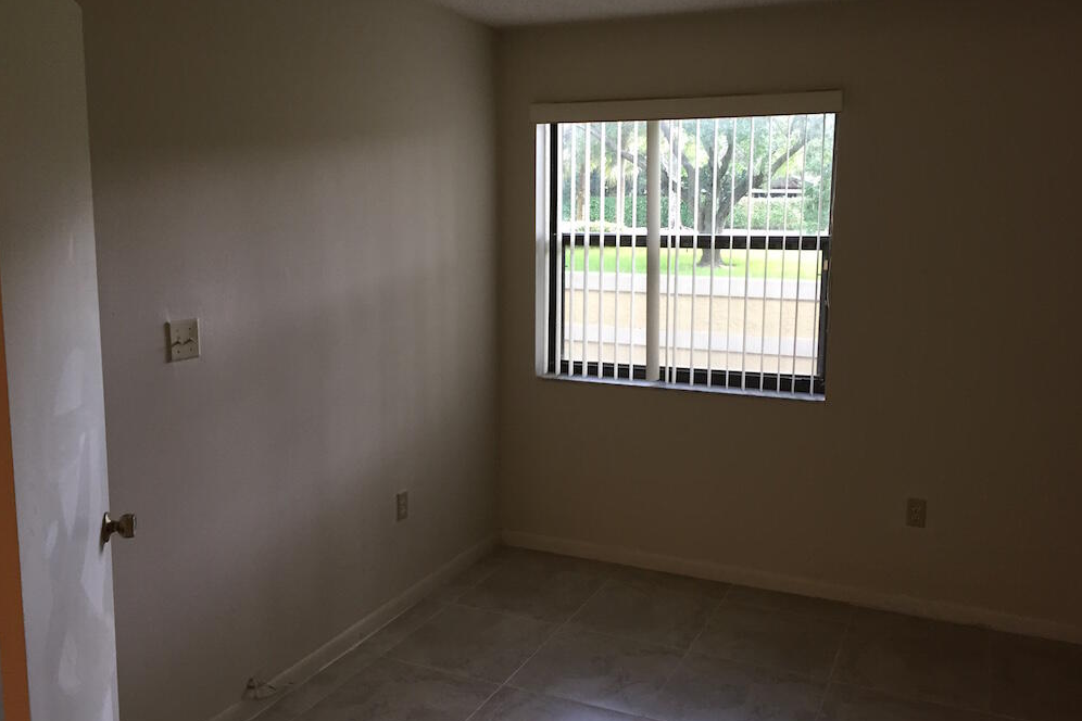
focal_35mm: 31
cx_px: 554
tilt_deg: -6.1
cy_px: 337
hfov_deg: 60.3
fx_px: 932
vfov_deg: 42.3
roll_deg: -1.0
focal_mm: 4.15
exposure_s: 1/30
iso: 50
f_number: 2.2
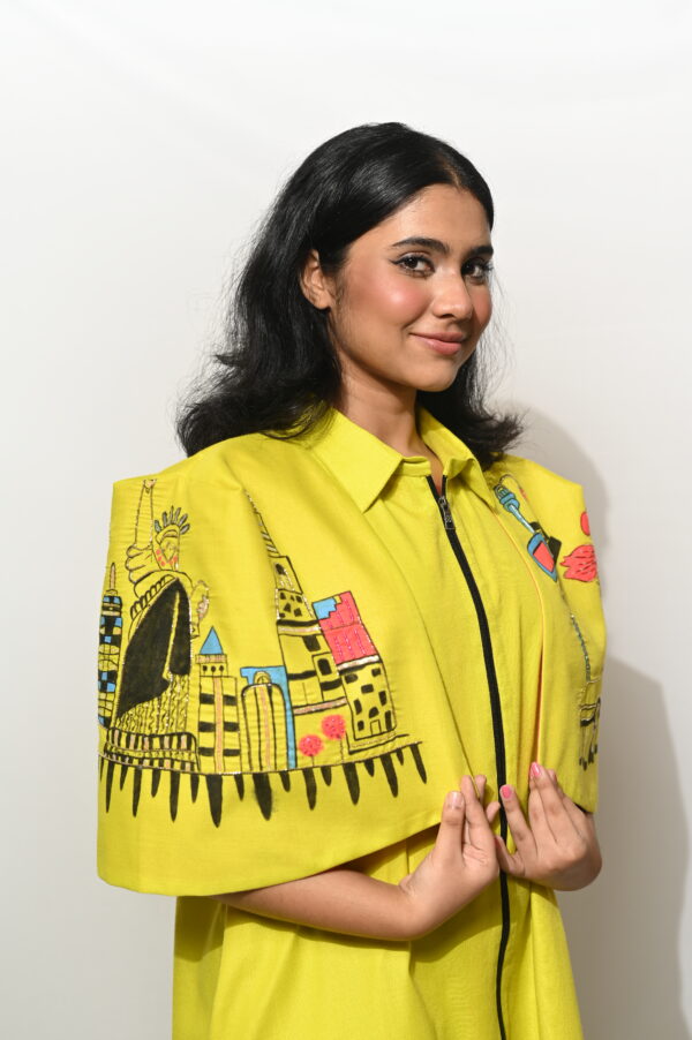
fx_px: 1444
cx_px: 346
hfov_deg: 27.0
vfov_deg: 39.6
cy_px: 520
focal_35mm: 50
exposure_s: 1/160
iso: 100
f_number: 4
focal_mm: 50
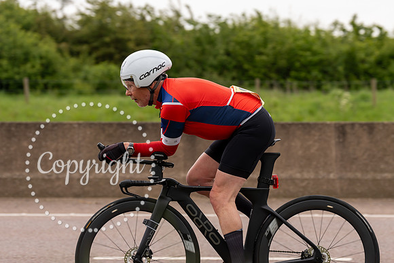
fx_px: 1341
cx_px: 231
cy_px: 109
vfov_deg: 11.2
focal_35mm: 123
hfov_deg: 16.7
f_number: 3.5
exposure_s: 1/1000
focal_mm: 102
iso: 250
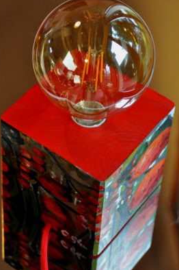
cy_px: 126
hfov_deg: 10.0
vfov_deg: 15.0
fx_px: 1024
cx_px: 81
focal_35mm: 137
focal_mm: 80
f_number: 5
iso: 1600
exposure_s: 1/30
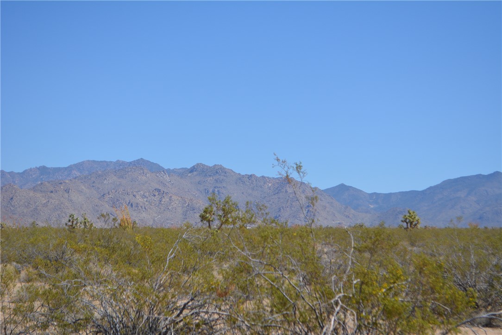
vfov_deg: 16.6
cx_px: 251
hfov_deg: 24.6
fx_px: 1151
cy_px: 168
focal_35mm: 82
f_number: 7.1
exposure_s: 1/1600
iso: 400
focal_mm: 55
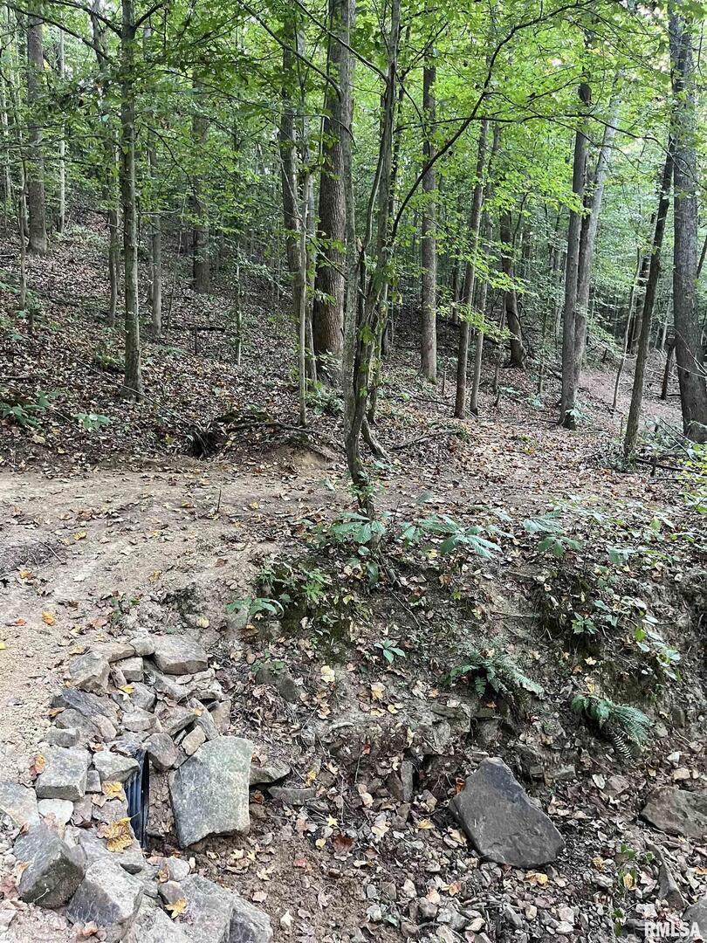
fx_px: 708
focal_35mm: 26
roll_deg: -2.8
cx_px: 354
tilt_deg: -11.2
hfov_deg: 53.1
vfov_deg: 67.3
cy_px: 472
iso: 320
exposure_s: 1/60
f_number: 1.6
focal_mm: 5.1
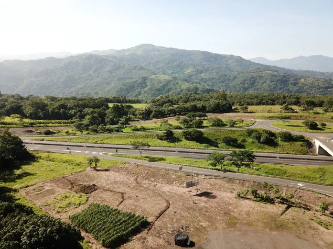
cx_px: 166
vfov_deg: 53.0
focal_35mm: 26
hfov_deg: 67.3
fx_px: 250
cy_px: 124
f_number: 2.2
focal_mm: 4.73
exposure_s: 1/800
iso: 100
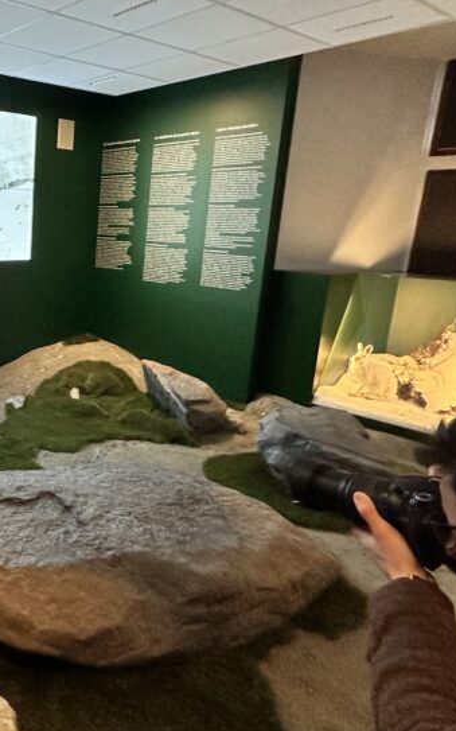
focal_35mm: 28
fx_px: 557
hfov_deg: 37.9
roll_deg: -1.1
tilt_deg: -12.5
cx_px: -32
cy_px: 334
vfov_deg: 66.4
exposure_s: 1/120
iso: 250
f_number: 2.2
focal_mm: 2.22
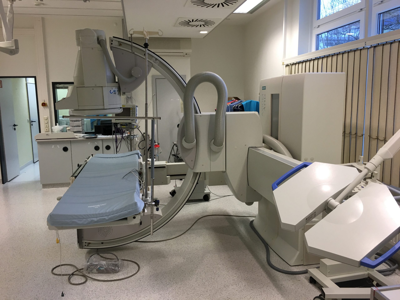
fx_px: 335
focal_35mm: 29
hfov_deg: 61.7
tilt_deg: -7.9
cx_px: 200
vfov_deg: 48.2
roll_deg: +0.5
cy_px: 150
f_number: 2.2
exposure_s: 1/33
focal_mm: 4.15
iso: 40
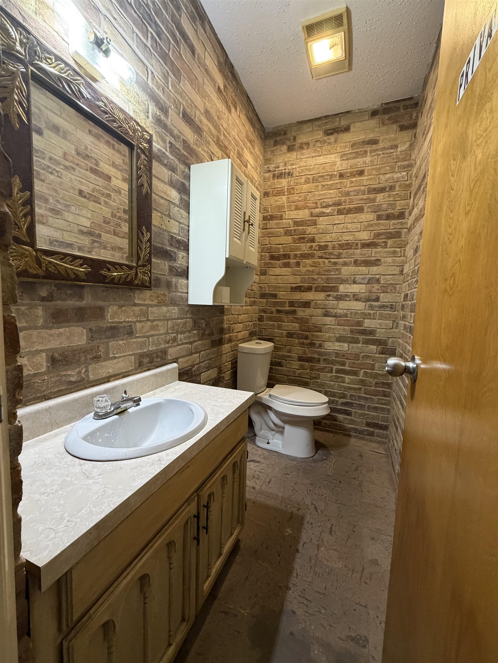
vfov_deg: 102.1
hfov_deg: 85.7
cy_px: 332
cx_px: 249
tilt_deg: -5.2
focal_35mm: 14
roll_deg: -2.6
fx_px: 269
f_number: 2.2
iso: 320
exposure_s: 1/60
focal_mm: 2.22
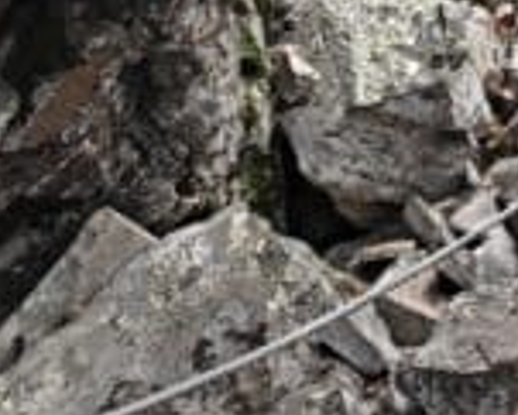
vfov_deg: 10.8
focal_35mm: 107
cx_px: 744
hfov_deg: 16.5
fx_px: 1641
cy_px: -751
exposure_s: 1/378
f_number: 1.6
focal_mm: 6.06
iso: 64
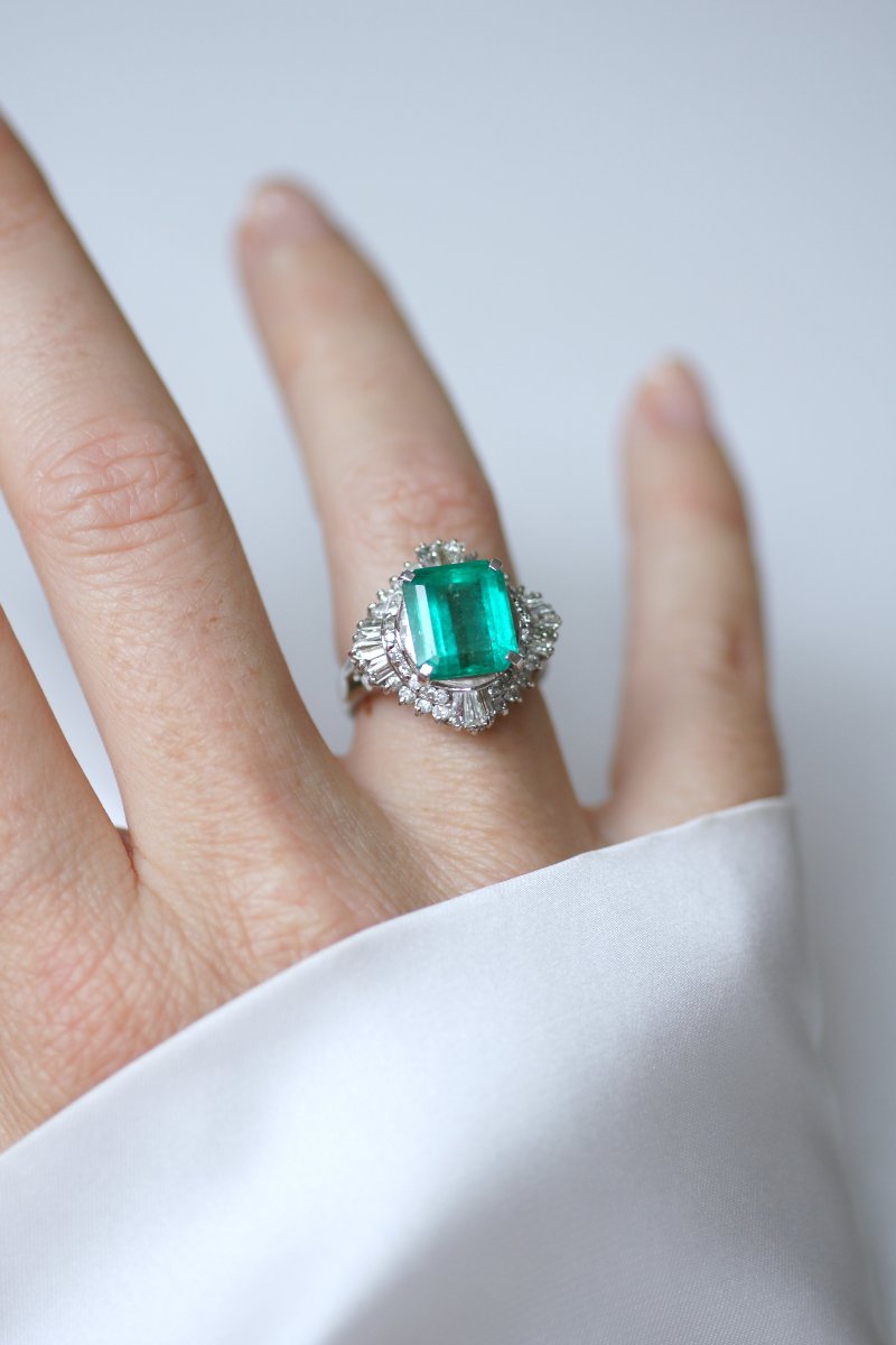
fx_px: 3920
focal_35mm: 105
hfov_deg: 13.0
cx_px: 448
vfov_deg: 19.5
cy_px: 672
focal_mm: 70
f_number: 2.8
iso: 200
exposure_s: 1/125
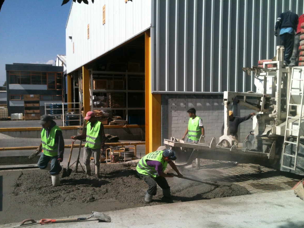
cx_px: 154
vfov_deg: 39.7
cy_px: 115
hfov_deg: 51.4
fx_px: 316
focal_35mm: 36
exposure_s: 1/1867
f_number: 2.8
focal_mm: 3.85
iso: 64
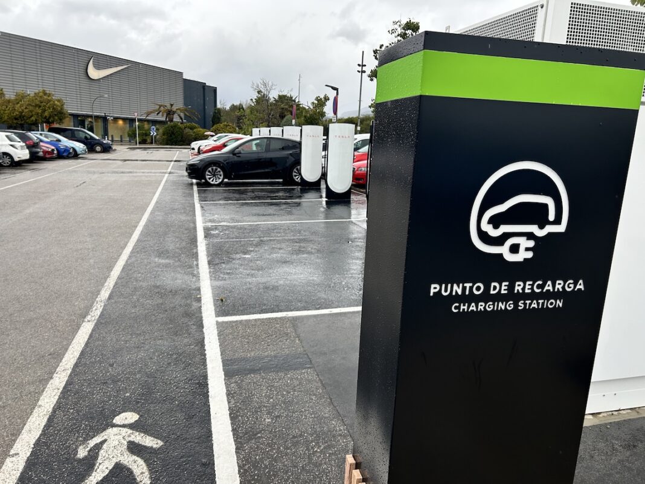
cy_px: 242
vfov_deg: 53.1
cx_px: 322
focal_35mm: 26
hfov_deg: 67.3
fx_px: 484
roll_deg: -2.5
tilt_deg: -13.6
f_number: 1.5
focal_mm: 5.7
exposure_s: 1/753
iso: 50
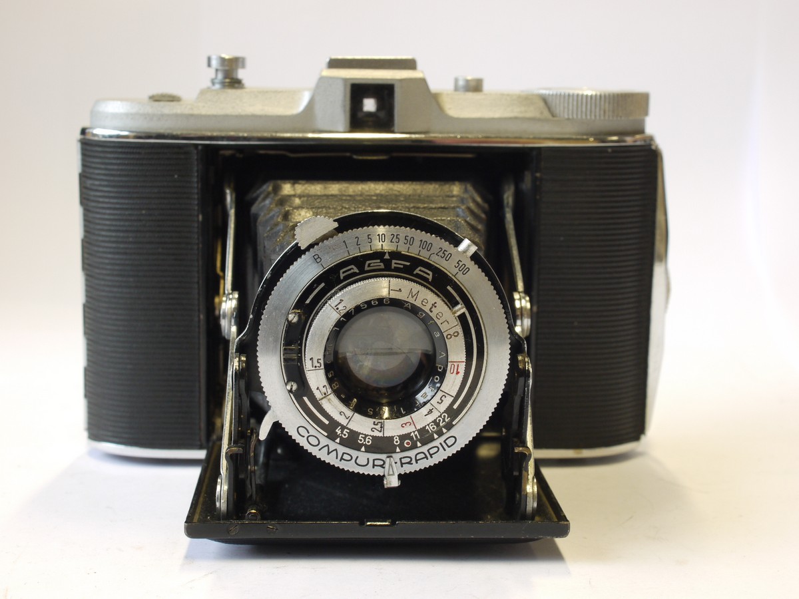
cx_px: 400
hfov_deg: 32.2
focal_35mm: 60
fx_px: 1385
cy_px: 300
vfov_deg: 24.4
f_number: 9
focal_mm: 30
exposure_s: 1/13
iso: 400
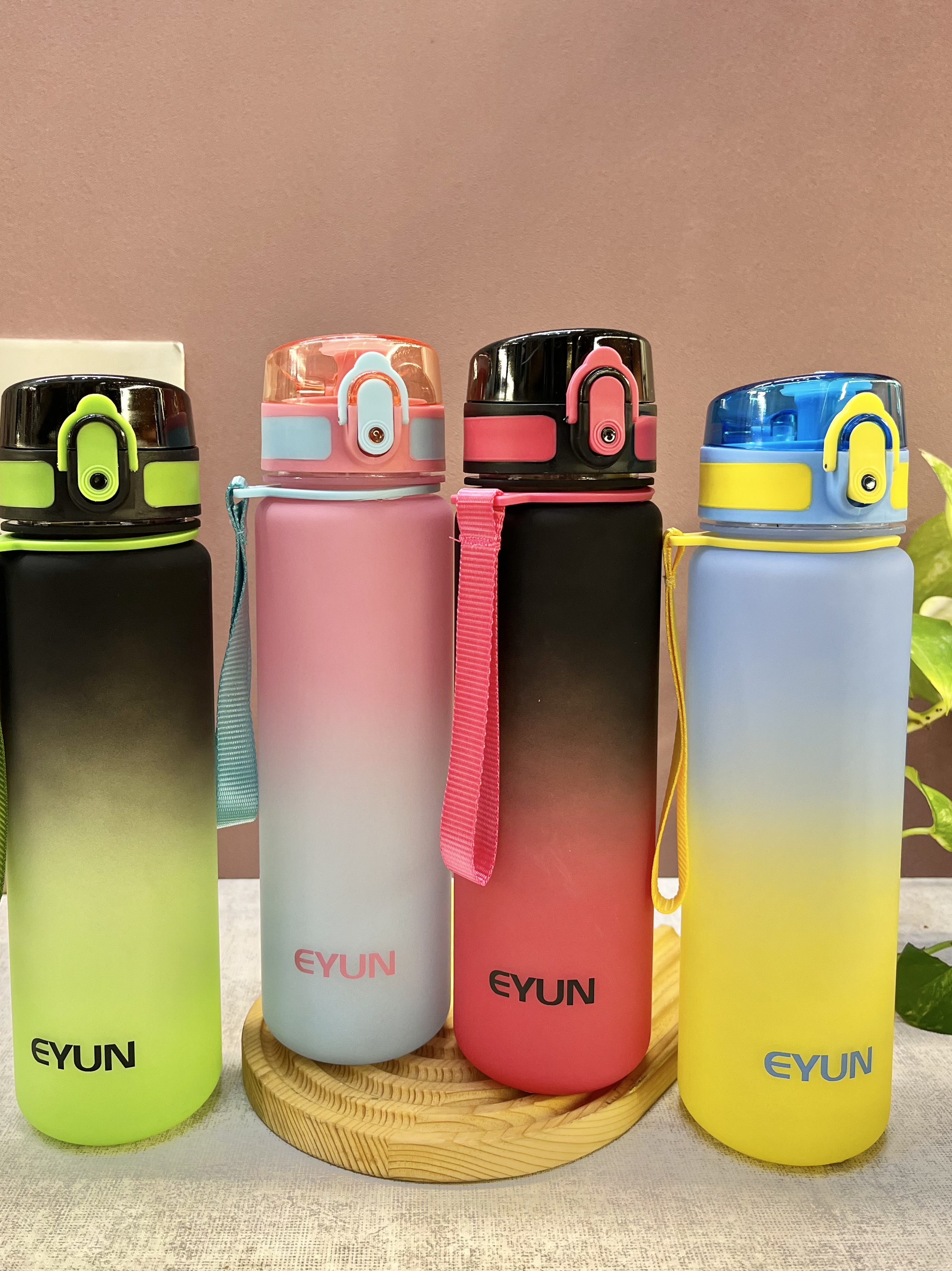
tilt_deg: -7.3
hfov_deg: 45.4
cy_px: 581
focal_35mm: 31
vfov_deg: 58.3
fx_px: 1137
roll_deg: +0.6
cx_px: 450
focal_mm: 5.1
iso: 125
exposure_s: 1/100
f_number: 1.6
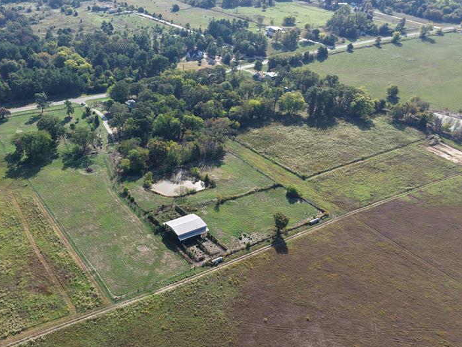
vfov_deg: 40.5
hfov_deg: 51.2
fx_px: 467
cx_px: 138
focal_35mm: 35
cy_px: 207
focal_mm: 8.67
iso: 100
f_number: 1.8
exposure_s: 1/1250
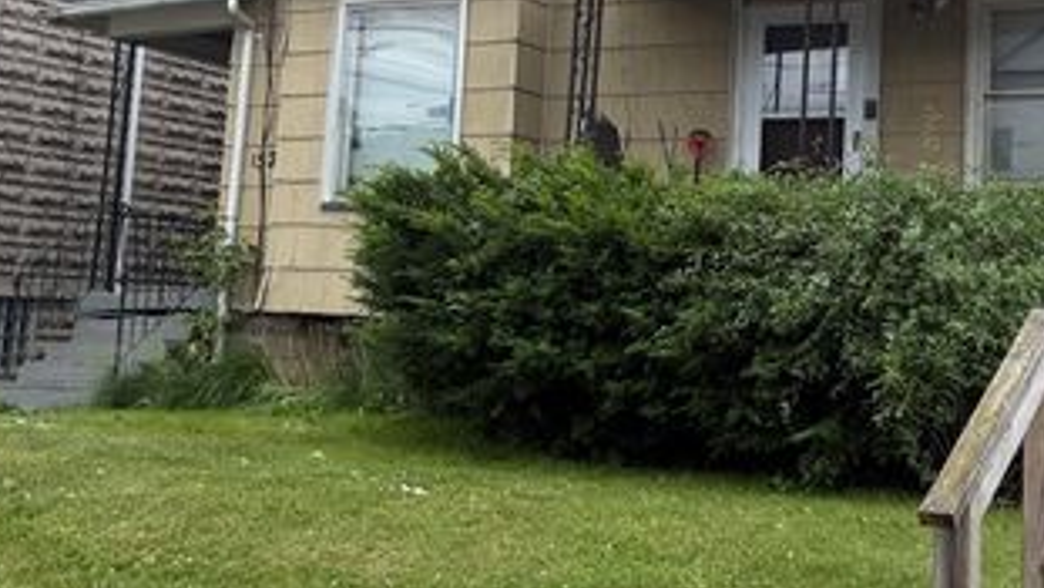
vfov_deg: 21.2
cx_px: 628
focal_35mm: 56
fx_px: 1550
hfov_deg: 37.1
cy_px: 129
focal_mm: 6.76
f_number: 1.78
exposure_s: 1/992
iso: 100
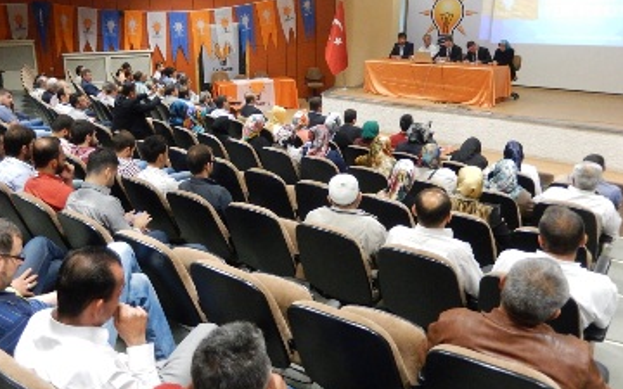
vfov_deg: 38.3
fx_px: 560
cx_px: 256
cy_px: 171
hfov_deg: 57.8
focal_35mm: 33
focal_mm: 4.5
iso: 200
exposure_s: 1/4
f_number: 3.4
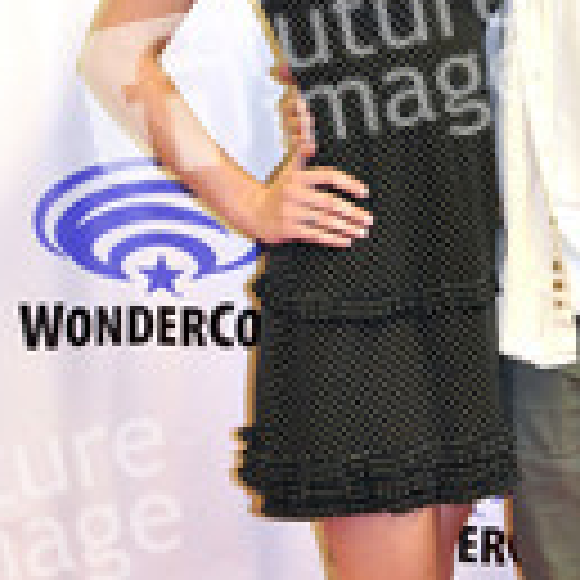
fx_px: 1801
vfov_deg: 18.3
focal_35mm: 95
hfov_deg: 18.2
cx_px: 443
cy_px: 301
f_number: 4.5
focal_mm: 24
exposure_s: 1/60
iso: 1000
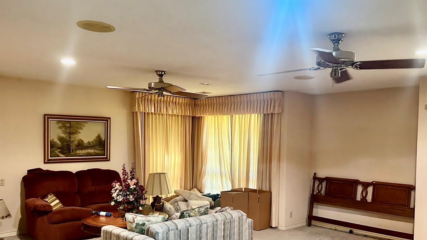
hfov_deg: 60.7
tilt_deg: +0.1
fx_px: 362
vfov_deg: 36.4
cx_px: 247
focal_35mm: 32
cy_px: 151
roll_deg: -0.3
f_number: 1.78
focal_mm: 6.86
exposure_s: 1/60
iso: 640
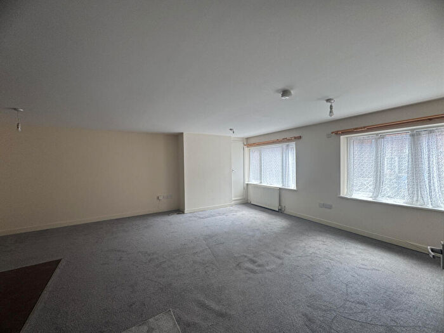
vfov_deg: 85.7
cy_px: 166
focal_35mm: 14
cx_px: 222
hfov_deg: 102.1
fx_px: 180
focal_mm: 2.22
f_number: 2.2
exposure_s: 1/99
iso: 80
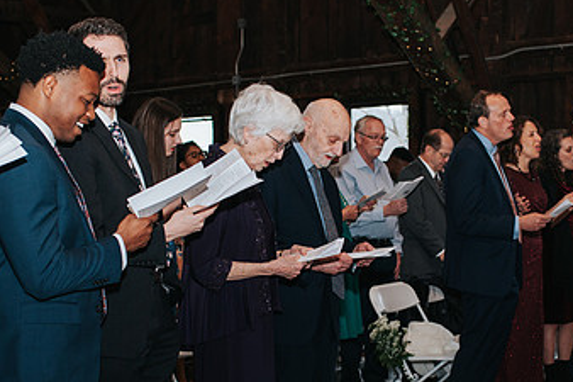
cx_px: 329
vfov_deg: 22.4
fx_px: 954
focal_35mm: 60
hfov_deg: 33.4
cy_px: 290
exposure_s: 1/160
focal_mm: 35
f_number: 3.2
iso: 1000
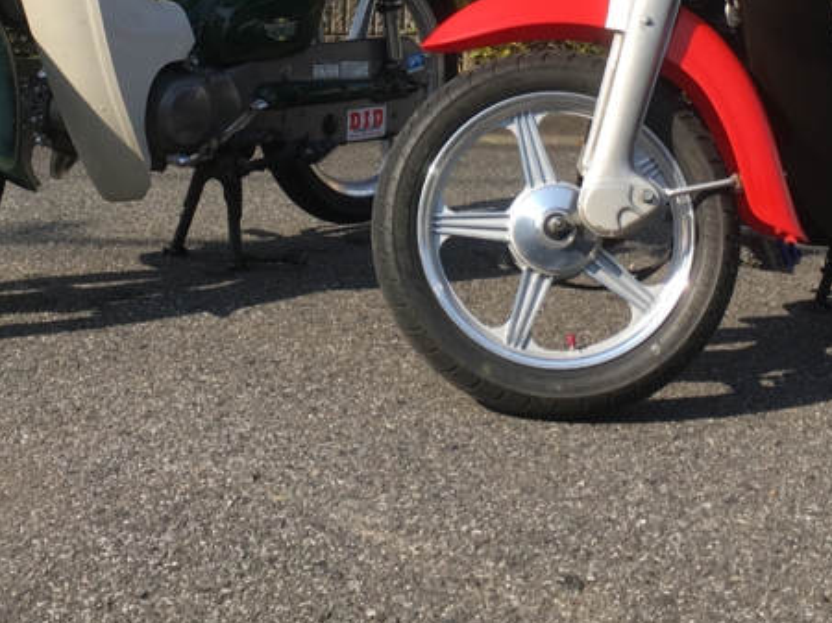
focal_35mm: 66
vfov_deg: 21.6
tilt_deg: -5.8
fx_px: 1585
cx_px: 398
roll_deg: -0.5
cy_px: 28
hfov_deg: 29.4
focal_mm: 4.15
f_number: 2.2
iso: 25
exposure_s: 1/916
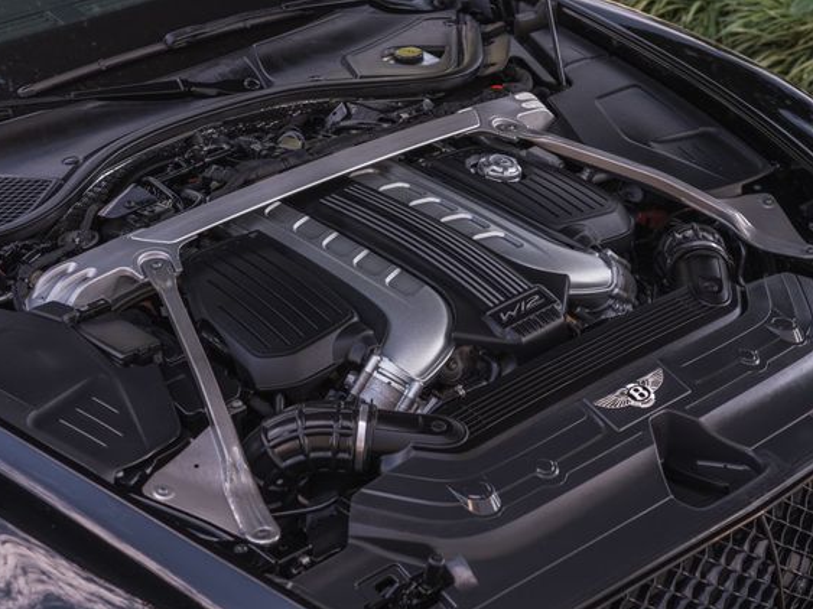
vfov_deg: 20.4
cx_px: 352
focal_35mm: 72
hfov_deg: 27.0
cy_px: 251
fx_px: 1691
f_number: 5
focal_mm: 56
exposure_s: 1/60
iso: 640
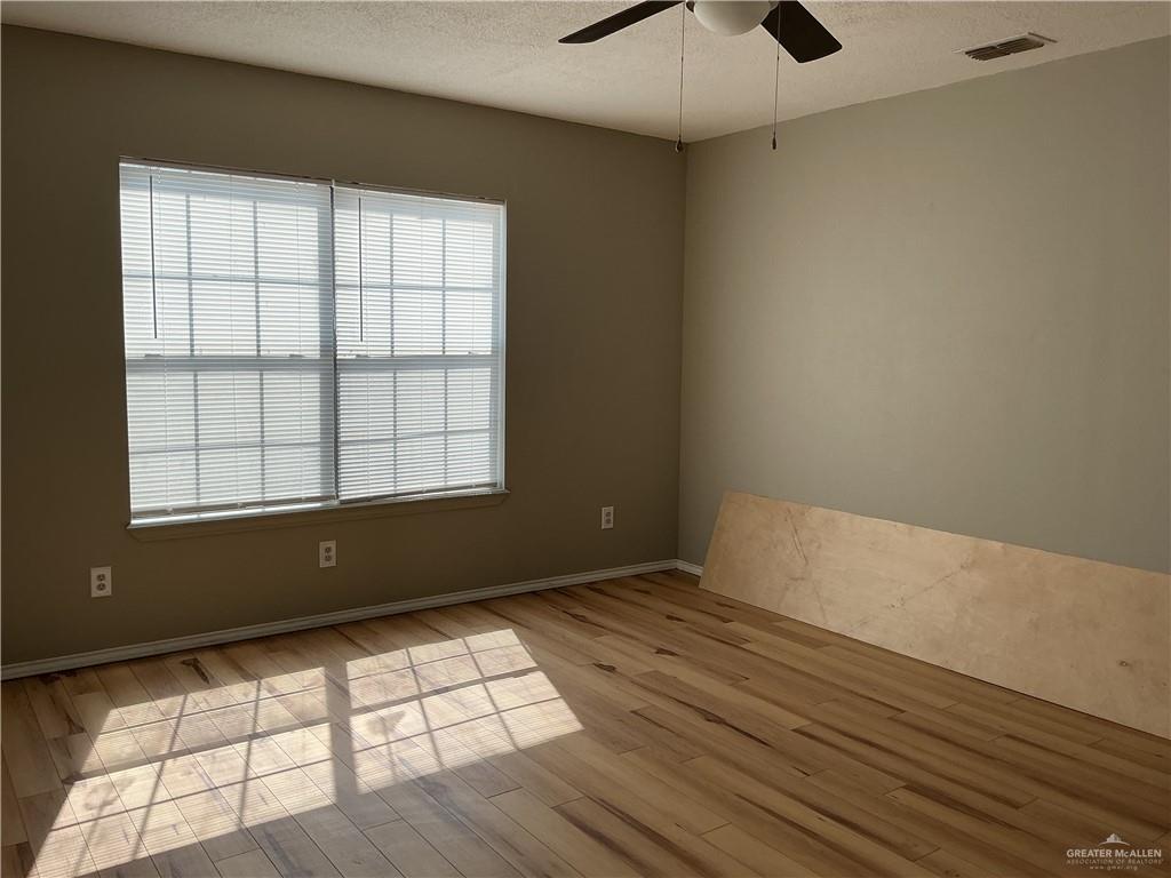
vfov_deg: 48.2
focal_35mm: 29
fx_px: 981
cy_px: 439
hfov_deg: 61.7
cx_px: 586
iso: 25
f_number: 1.8
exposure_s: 1/419
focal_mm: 3
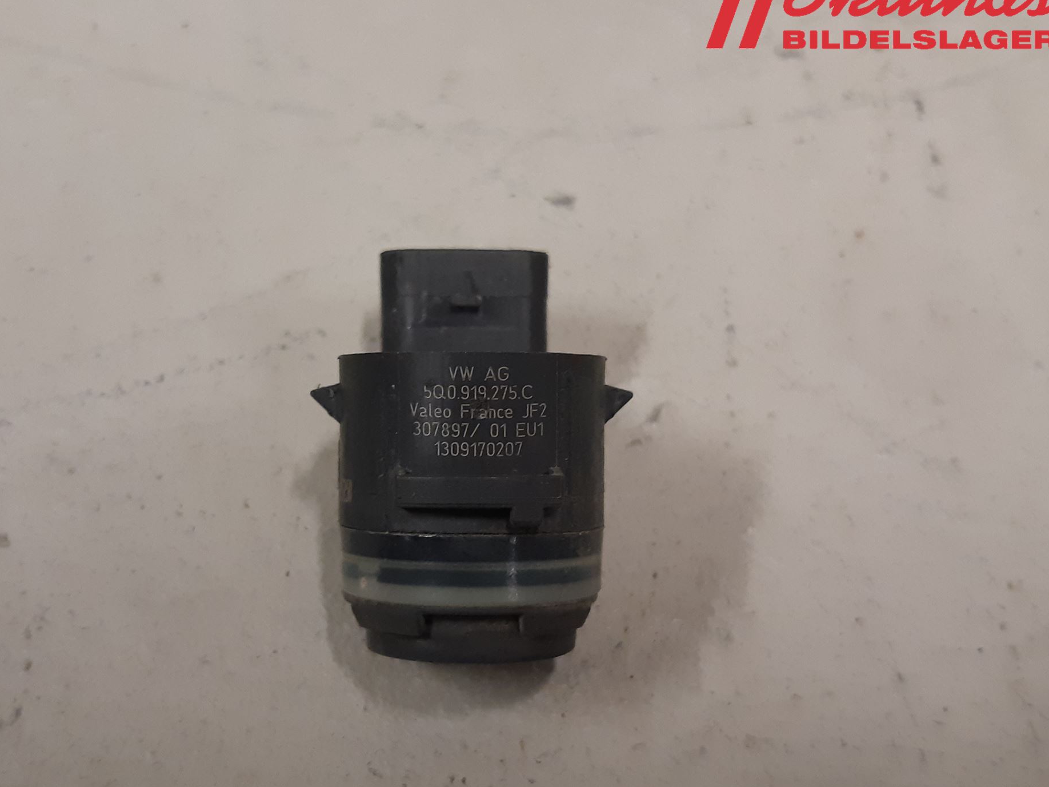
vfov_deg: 48.2
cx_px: 472
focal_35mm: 29
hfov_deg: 61.5
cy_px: 391
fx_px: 879
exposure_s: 1/50
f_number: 1.7
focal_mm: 3.93
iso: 200
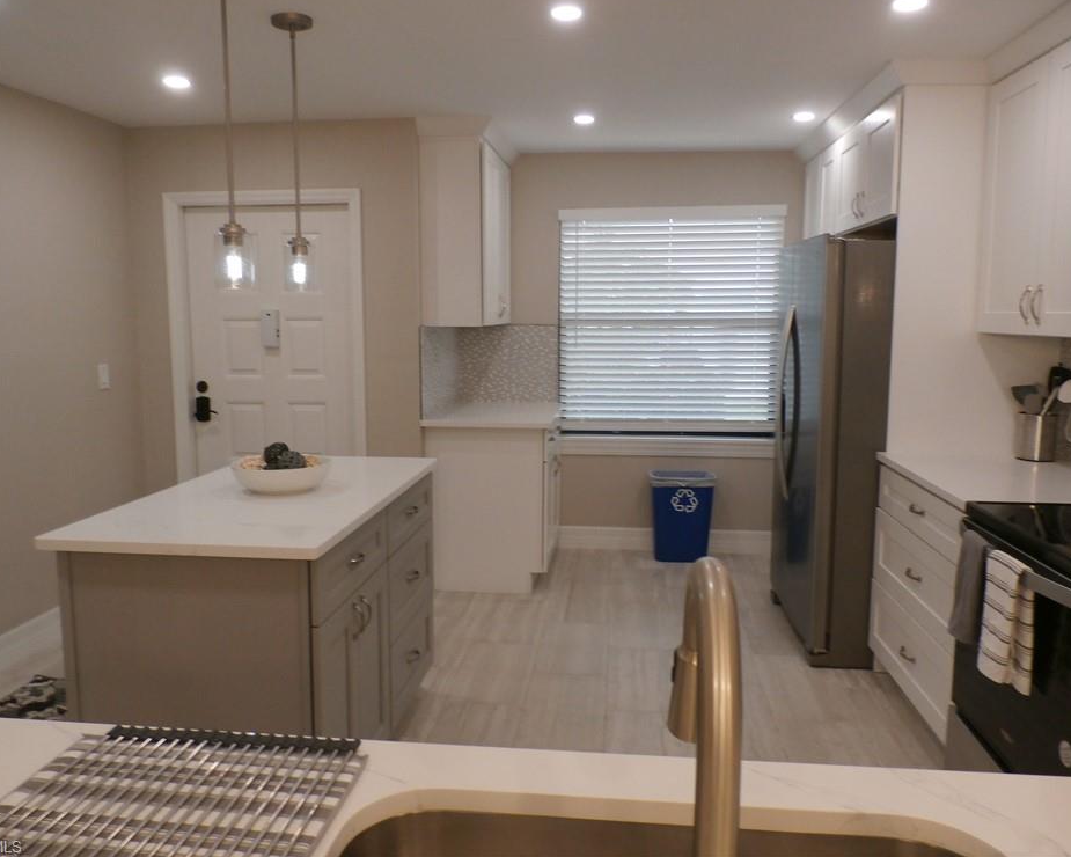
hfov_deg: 64.1
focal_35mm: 27
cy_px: 413
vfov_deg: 53.2
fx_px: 856
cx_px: 529
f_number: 3
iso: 200
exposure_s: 1/60
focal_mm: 4.5
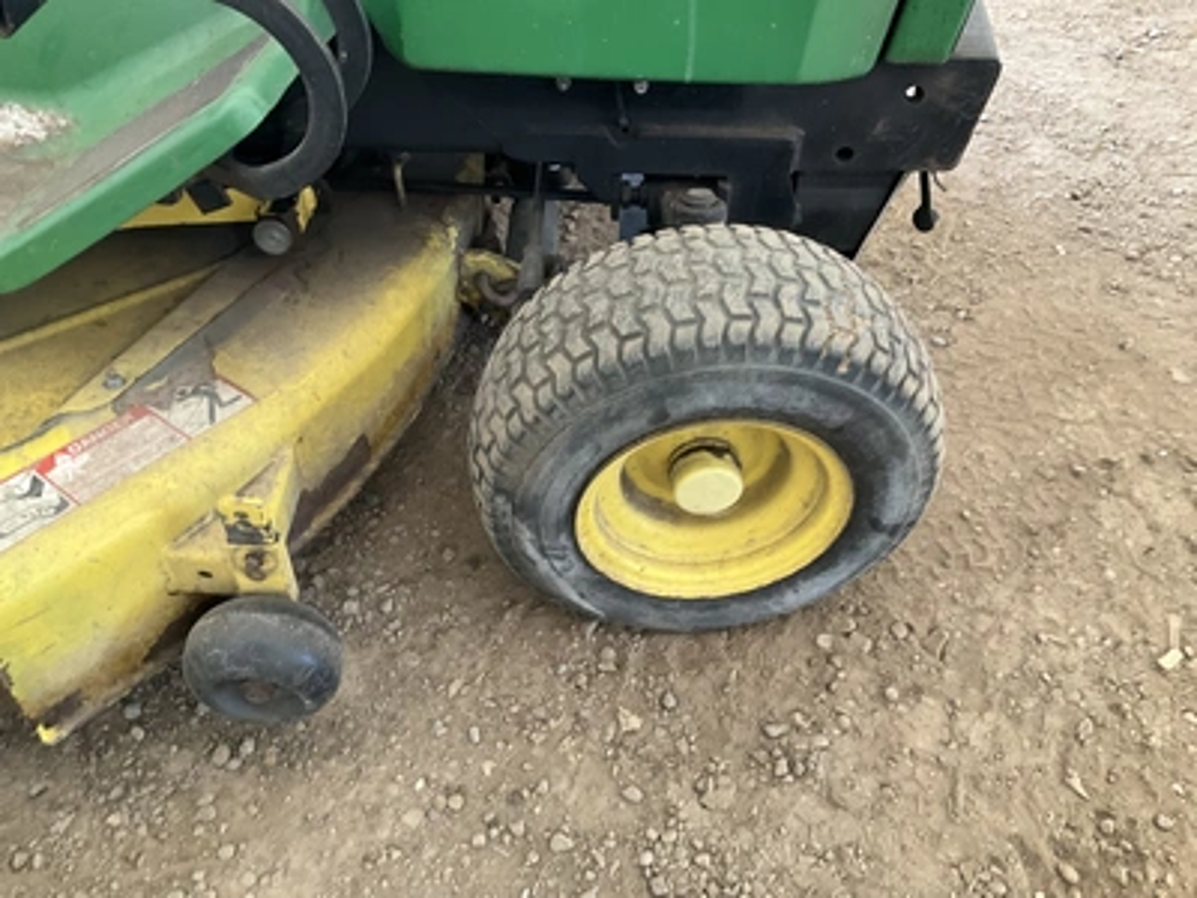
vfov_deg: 48.2
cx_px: 598
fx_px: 1003
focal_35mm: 29
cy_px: 449
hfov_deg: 61.7
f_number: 1.8
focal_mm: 3
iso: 64
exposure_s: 1/69
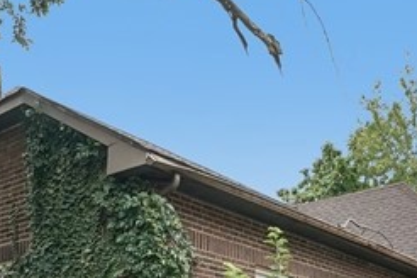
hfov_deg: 37.5
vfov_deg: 21.9
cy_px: 399
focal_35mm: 53
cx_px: 197
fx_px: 614
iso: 400
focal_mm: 12
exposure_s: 1/20
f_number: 8
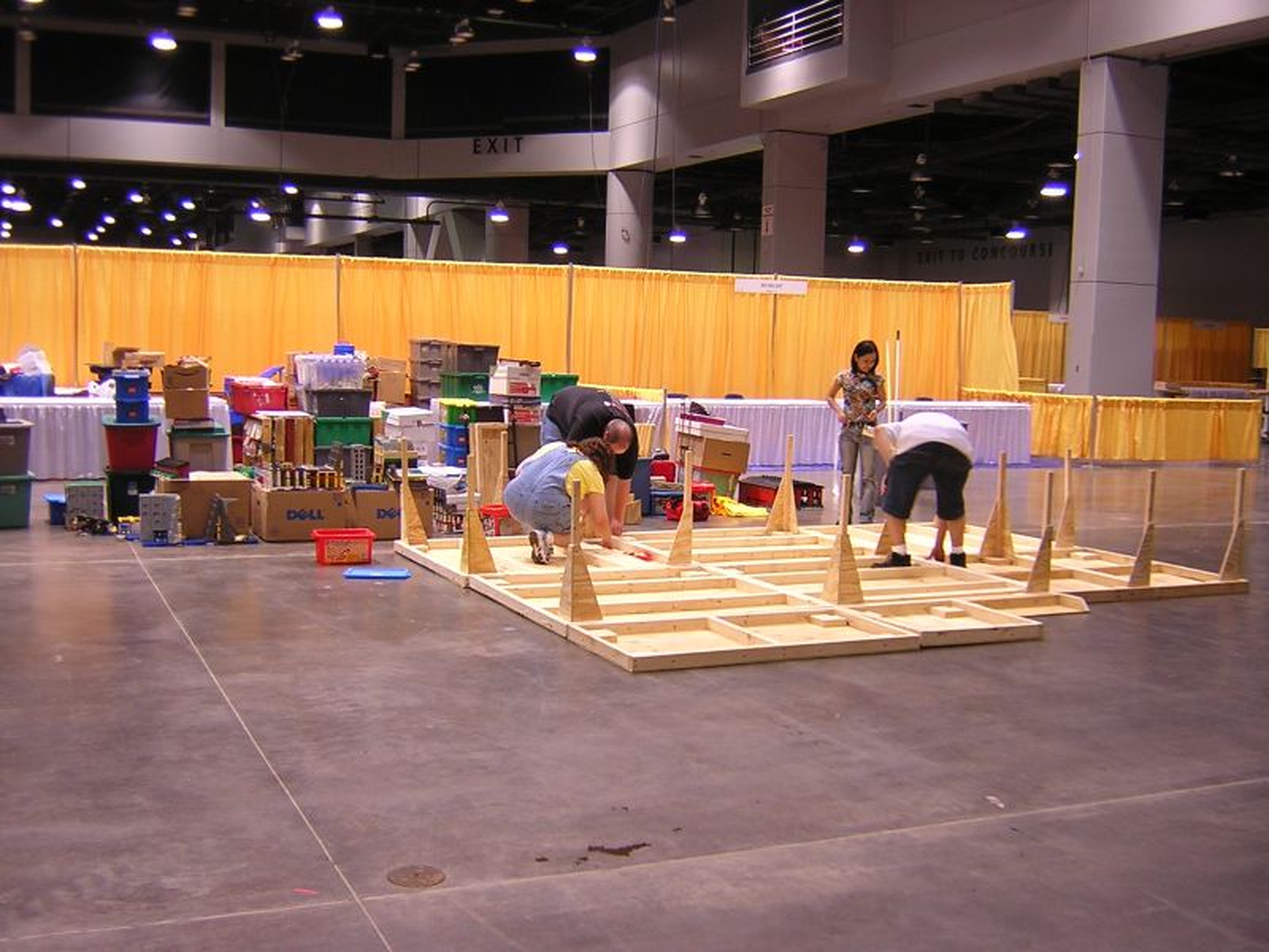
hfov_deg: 51.4
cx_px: 634
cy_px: 476
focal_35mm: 36
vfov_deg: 39.7
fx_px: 1320
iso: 100
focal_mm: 4.7
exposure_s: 1/6.4
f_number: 2.6
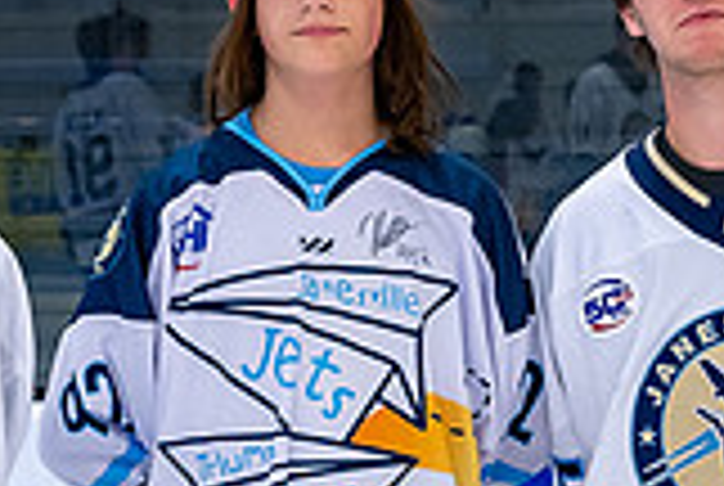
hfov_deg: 8.9
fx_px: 4674
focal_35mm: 232
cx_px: 421
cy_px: 484
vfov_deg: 5.9
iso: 400
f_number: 4
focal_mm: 32
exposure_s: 1/250
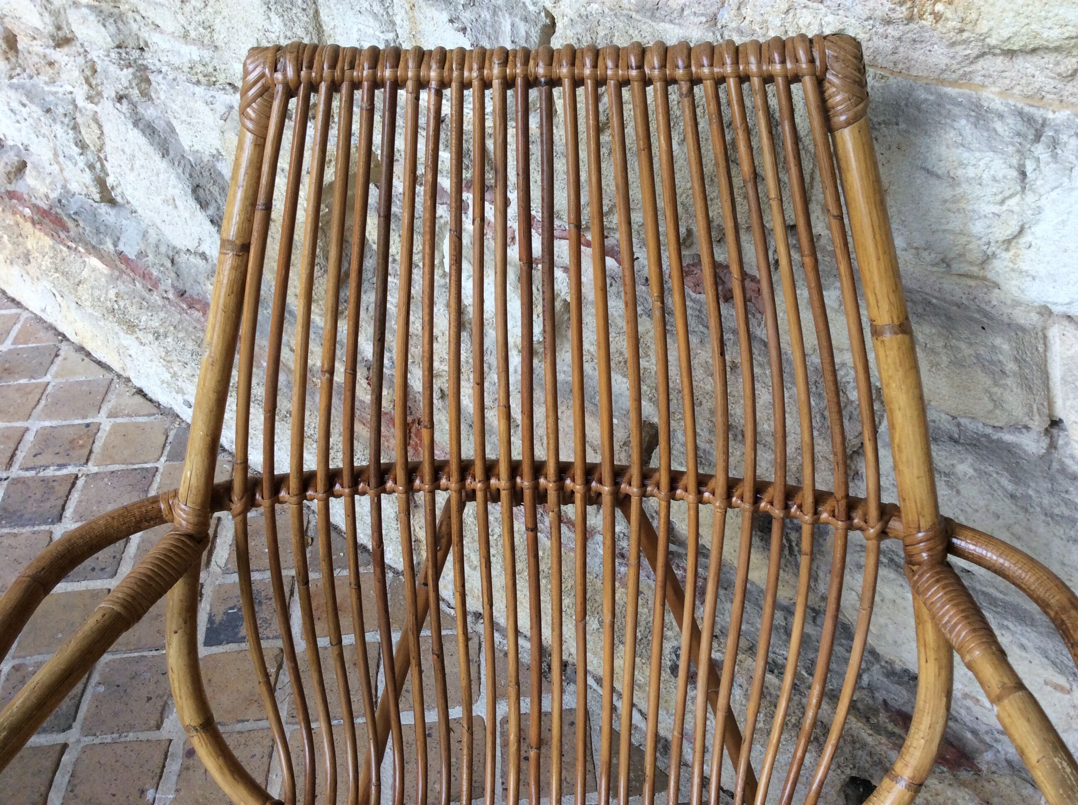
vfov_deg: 44.1
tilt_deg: -40.4
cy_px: 402
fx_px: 995
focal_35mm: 32
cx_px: 539
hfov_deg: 56.9
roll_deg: +3.4
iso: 64
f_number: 2.4
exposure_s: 1/100
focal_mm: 3.3
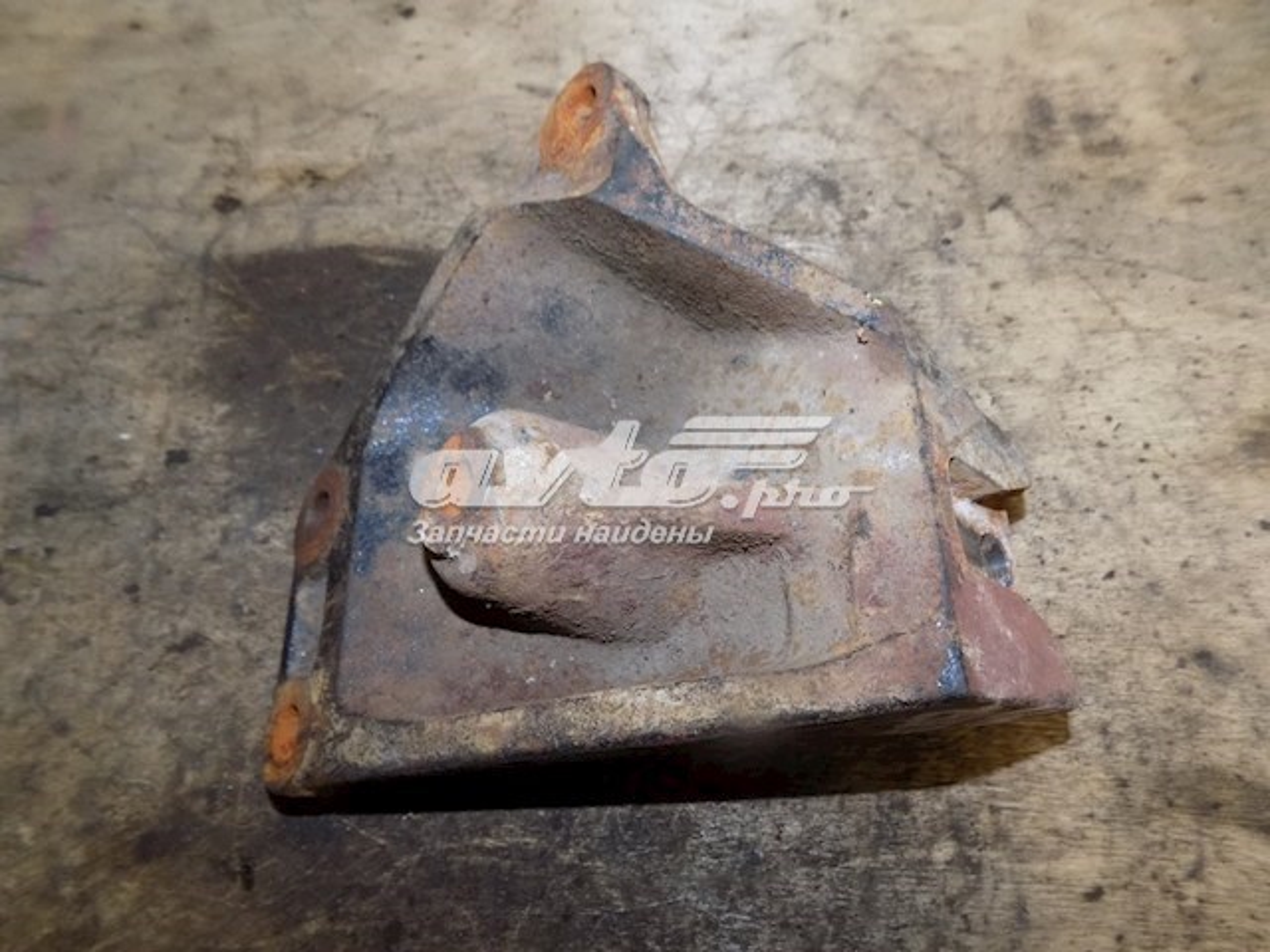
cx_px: 635
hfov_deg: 73.9
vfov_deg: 58.9
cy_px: 476
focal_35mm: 23
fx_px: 844
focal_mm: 4
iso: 200
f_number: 3.1
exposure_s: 1/30
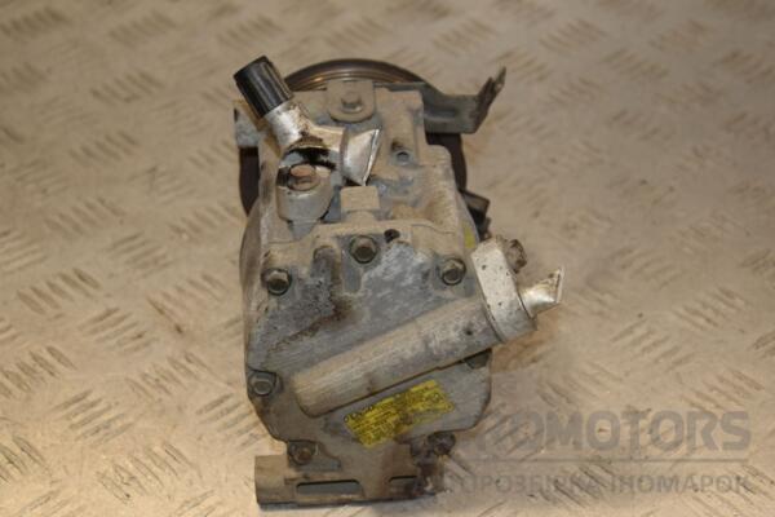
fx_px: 1873
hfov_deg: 23.4
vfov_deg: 15.7
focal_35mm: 87
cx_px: 388
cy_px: 258
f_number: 6.3
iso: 800
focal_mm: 58
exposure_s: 1/200
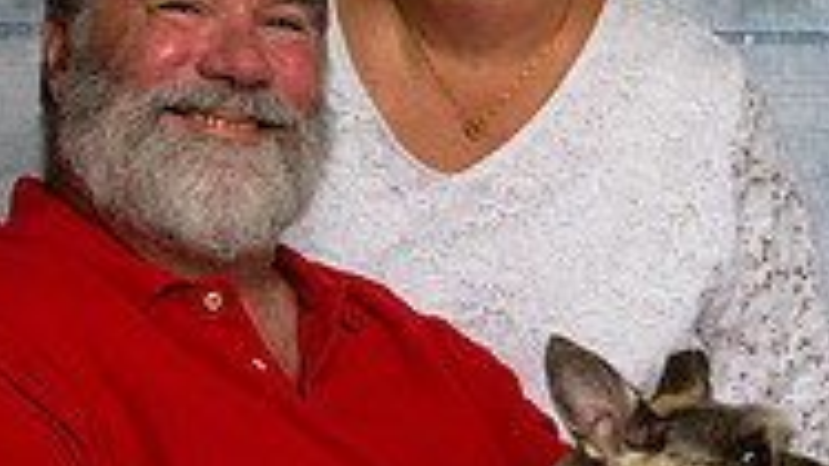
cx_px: 545
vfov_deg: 6.8
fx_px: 3933
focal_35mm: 179
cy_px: 426
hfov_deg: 12.0
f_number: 10
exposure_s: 1/160
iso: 400
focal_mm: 48
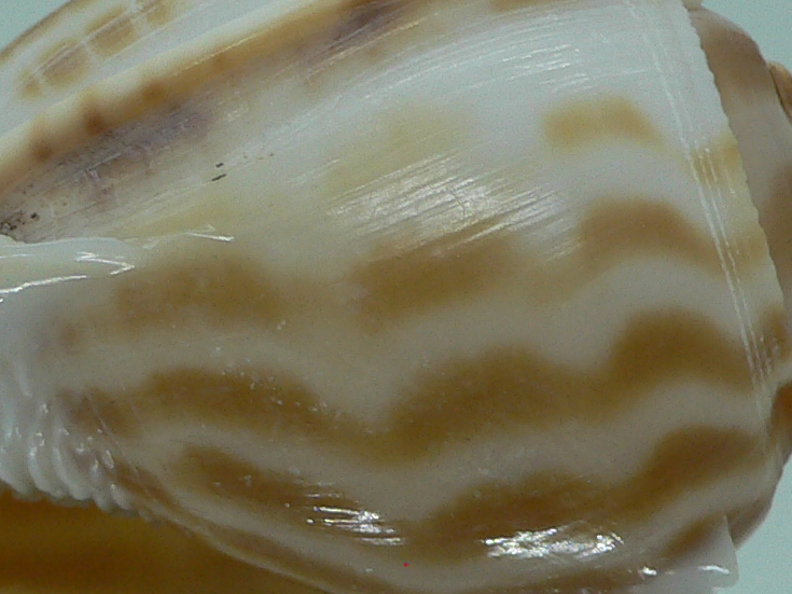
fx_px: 2196
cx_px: 284
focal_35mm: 96
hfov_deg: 20.4
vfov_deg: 15.4
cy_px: 404
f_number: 2.8
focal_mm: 4.6
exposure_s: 1/60
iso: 80
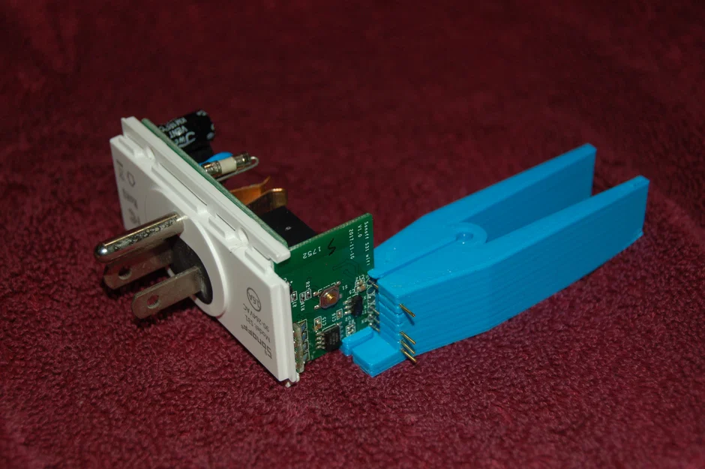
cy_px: 234
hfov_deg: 29.3
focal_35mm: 69
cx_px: 352
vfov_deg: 19.7
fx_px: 1350
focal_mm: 46
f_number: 5.3
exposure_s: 1/60
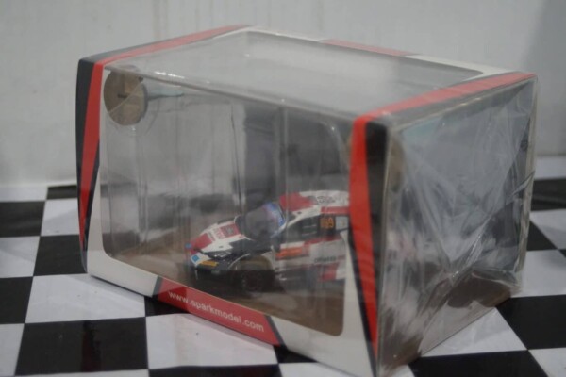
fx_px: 1179
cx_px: 283
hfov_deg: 27.0
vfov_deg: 18.2
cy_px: 188
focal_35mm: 75
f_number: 4.5
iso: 3200
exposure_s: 1/125
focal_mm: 50
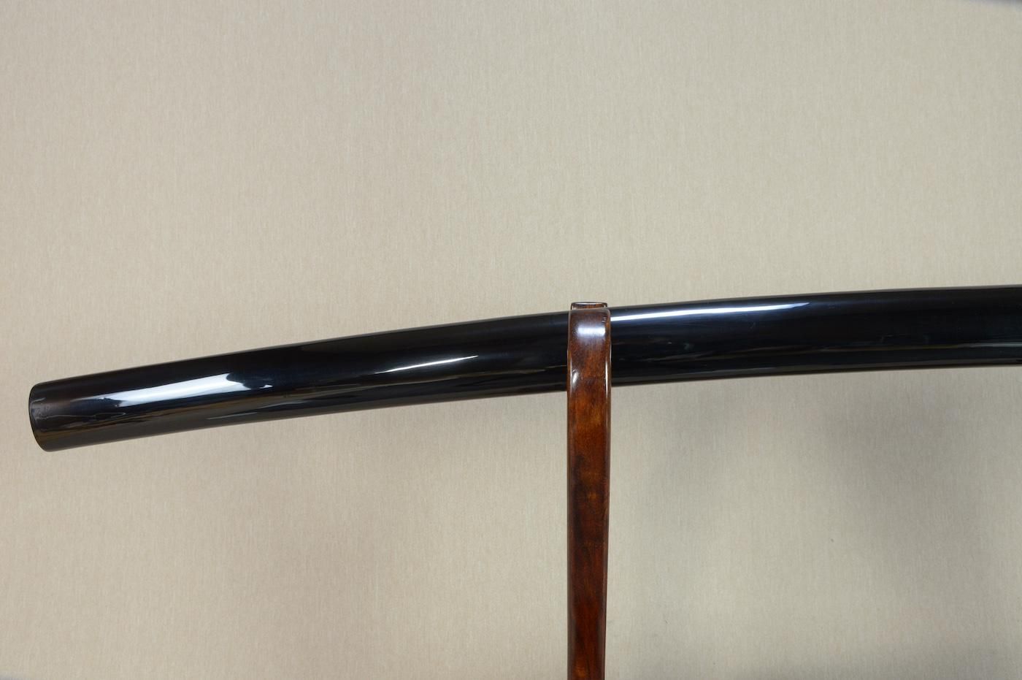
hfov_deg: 62.0
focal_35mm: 30
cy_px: 340
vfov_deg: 43.5
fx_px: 851
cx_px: 511
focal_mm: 20
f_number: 11
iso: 400
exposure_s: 1/2
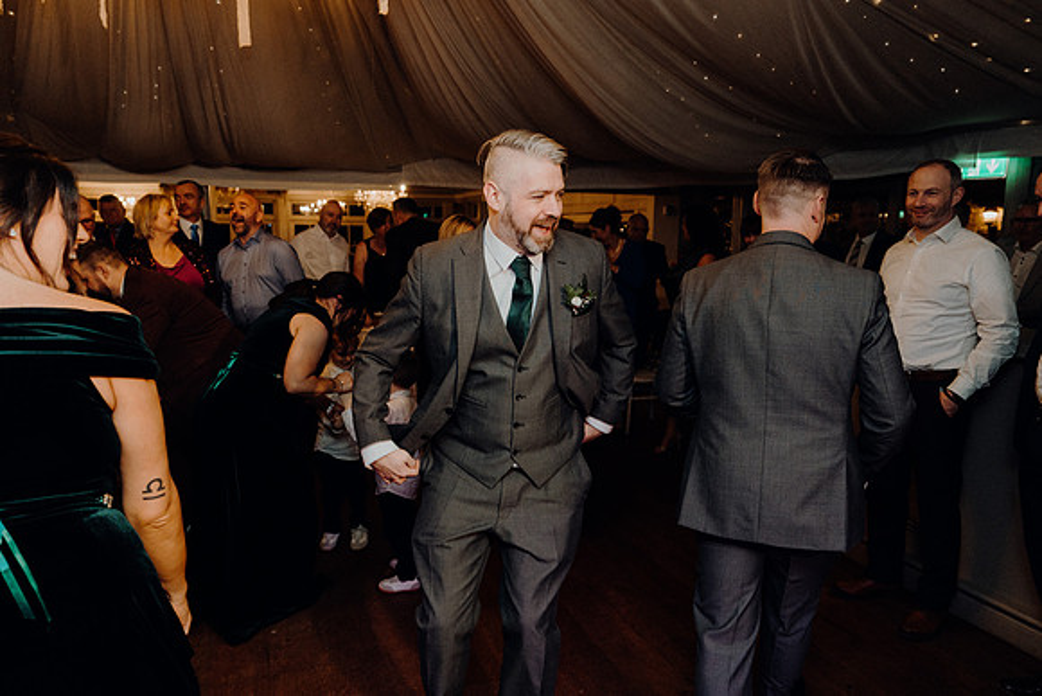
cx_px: 521
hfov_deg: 73.7
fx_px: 695
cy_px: 348
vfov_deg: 53.2
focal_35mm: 24
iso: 2500
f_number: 3.5
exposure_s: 1/160
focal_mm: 24
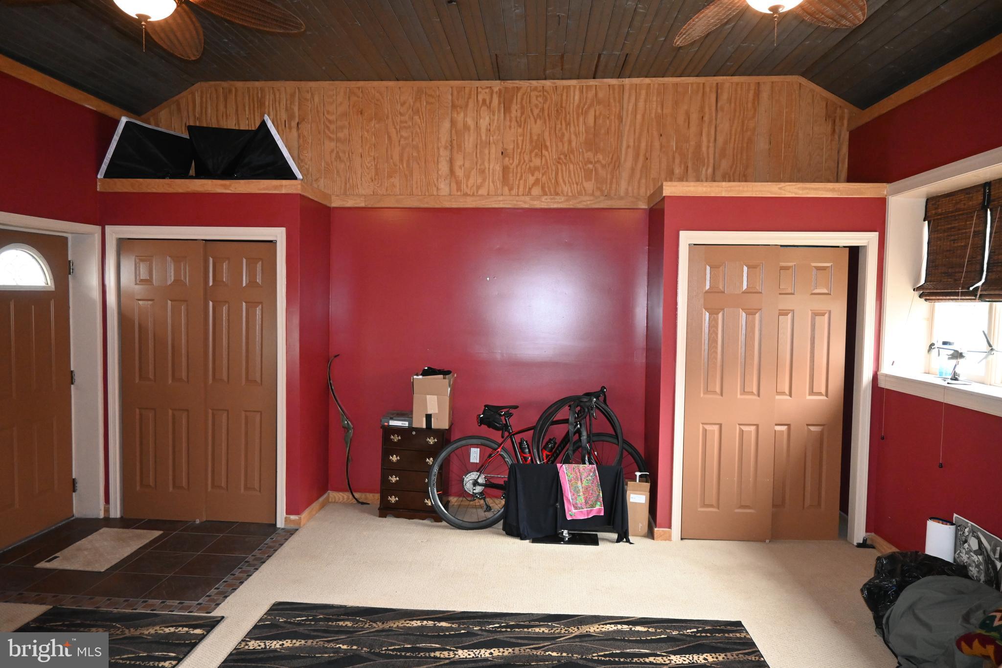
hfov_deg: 73.7
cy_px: 334
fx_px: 668
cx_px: 501
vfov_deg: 53.1
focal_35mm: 24
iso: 2500
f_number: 3.5
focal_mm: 16
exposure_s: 1/60
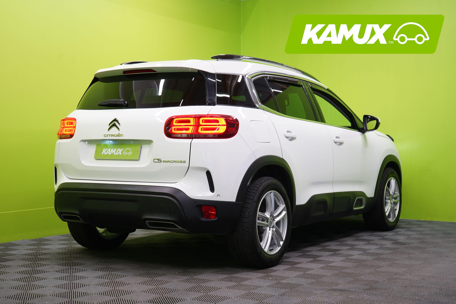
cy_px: 152
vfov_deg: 25.1
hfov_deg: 36.9
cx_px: 228
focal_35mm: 54
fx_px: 684
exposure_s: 1/30
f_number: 5
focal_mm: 54
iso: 400
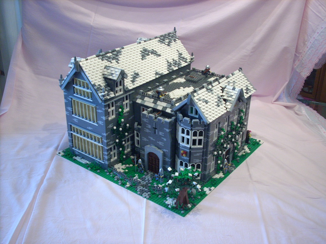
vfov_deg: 38.7
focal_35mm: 37
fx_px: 348
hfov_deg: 50.1
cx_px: 163
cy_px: 122
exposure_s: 1/17.8
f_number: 2.8
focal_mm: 6.2
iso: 200
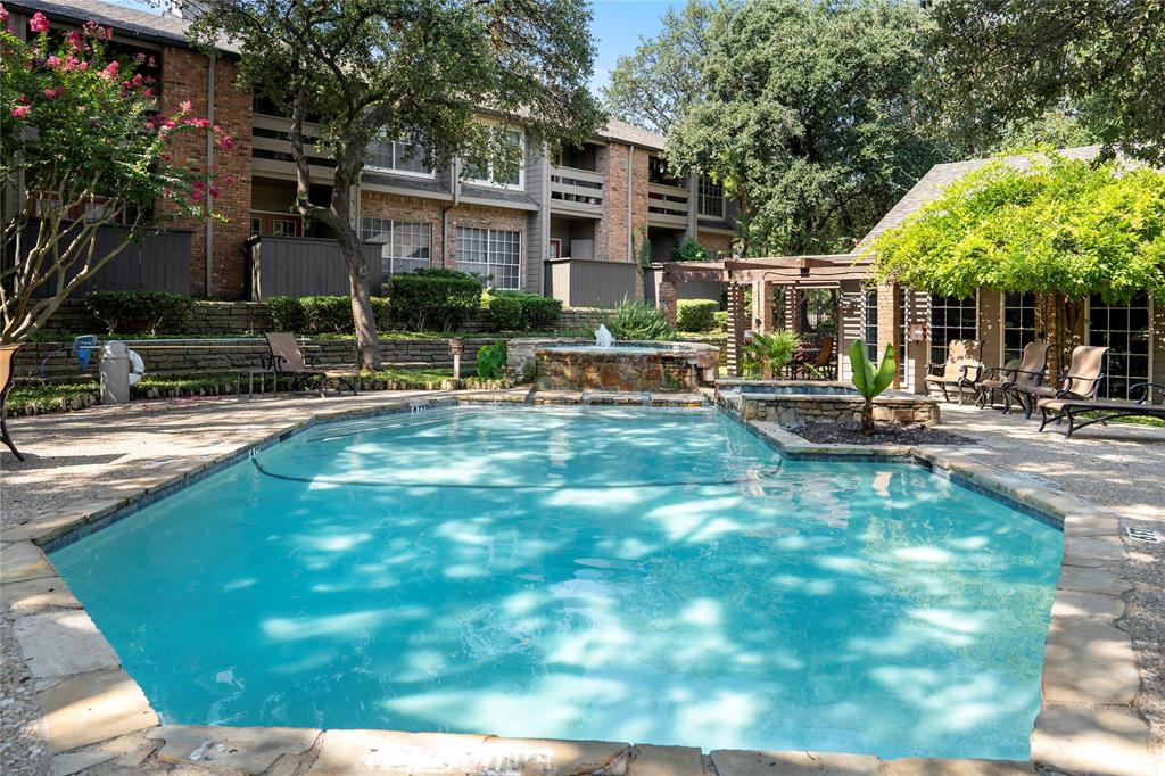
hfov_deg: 73.8
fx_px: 776
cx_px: 582
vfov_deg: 53.1
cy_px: 388
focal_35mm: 24
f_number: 4
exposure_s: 1/320
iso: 200
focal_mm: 24
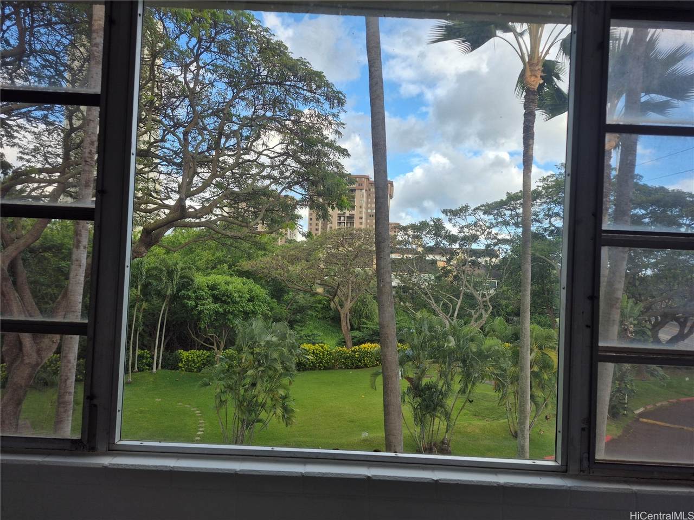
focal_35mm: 23
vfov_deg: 58.9
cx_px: 347
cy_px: 260
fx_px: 461
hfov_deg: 73.9
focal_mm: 5.4
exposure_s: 1/536
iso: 25
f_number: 1.8
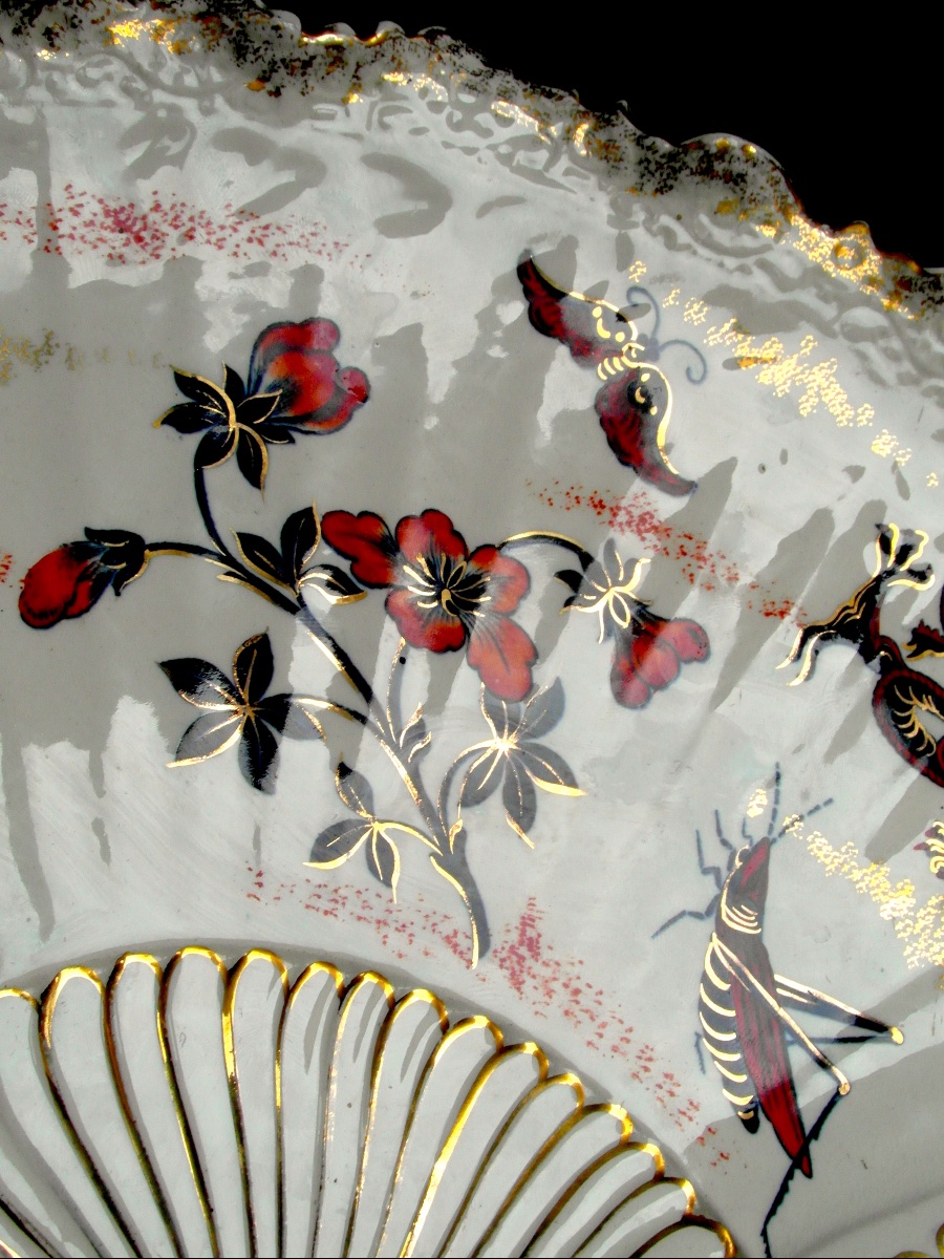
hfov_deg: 35.1
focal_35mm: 41
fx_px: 1491
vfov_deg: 45.8
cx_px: 472
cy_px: 630
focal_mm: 6.8
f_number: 5.8
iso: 80
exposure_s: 1/90
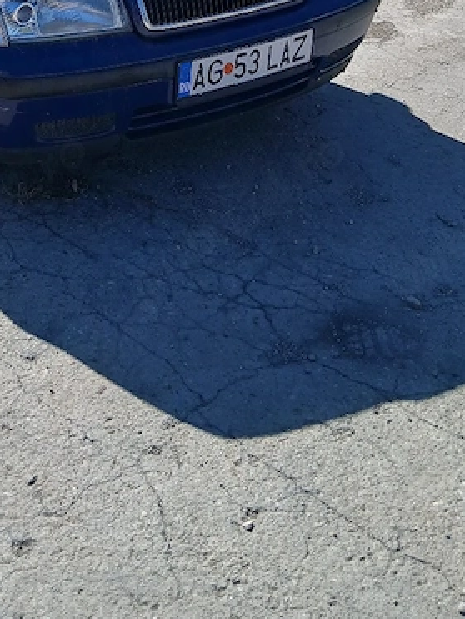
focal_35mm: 56
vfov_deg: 31.6
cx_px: 45
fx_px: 1001
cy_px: -3
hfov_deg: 25.3
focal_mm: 3.98
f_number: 1.8
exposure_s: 1/667
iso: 20
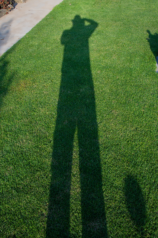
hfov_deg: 40.0
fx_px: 217
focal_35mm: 33
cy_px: 119
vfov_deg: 57.2
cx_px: 79
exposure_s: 1/200
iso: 200
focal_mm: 22
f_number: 10
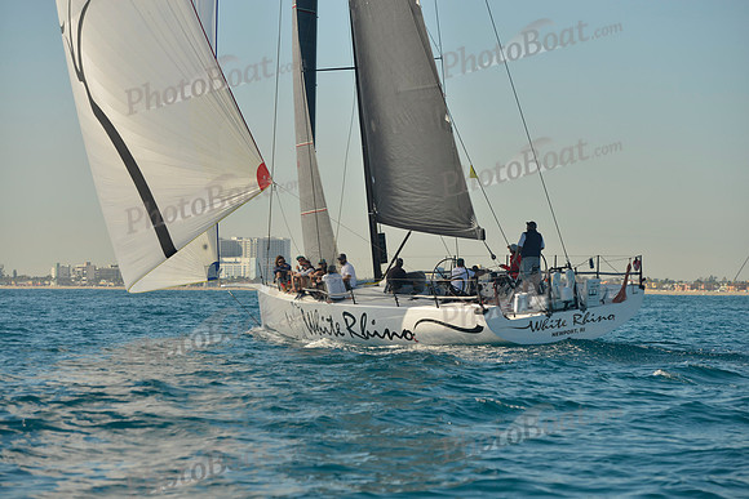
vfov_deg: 11.2
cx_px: 374
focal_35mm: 122
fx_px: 2539
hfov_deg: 16.8
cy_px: 250
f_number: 6.3
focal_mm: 122
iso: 200
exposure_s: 1/800
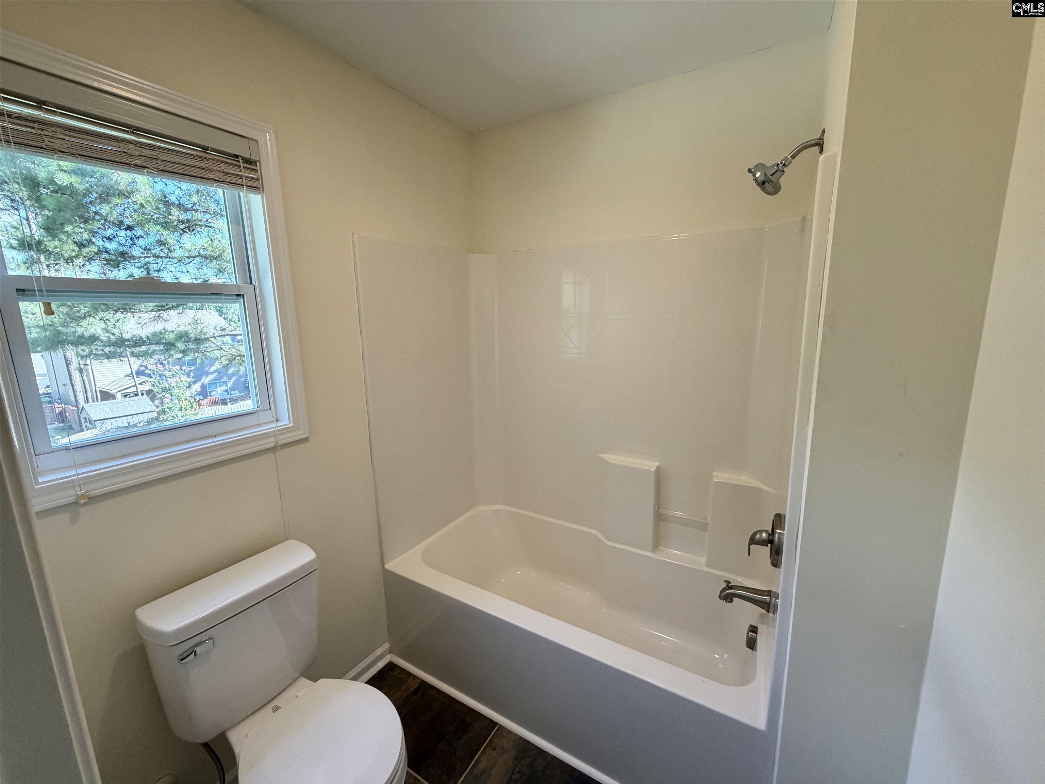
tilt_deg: -10.9
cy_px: 392
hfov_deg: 102.1
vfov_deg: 85.7
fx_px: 423
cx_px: 522
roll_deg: +1.6
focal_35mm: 14
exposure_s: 1/120
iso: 125
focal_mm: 2.22
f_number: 2.2
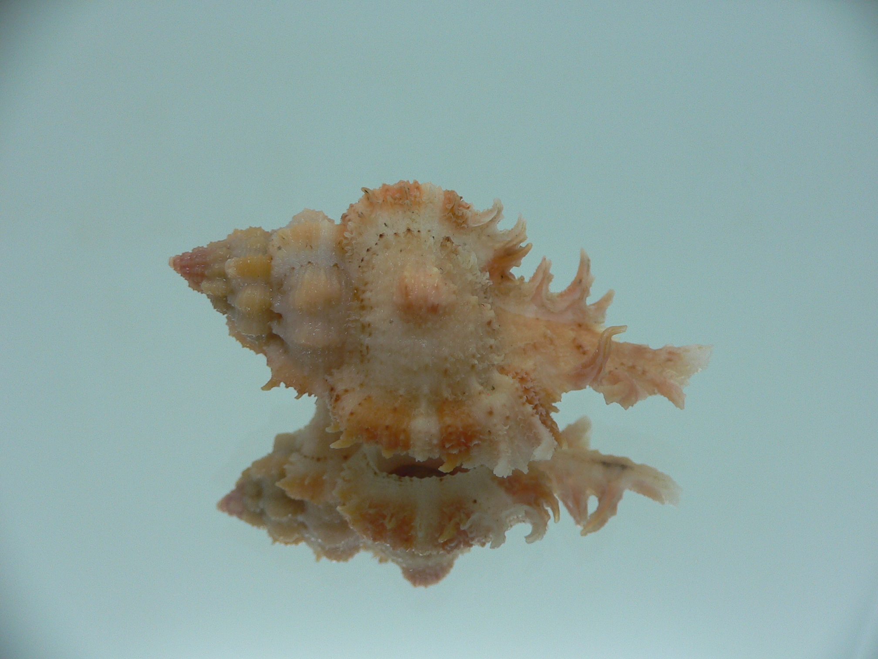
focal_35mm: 35
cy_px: 330
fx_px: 888
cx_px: 439
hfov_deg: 52.6
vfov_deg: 40.7
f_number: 2.8
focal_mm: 4.6
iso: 80
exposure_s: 1/60
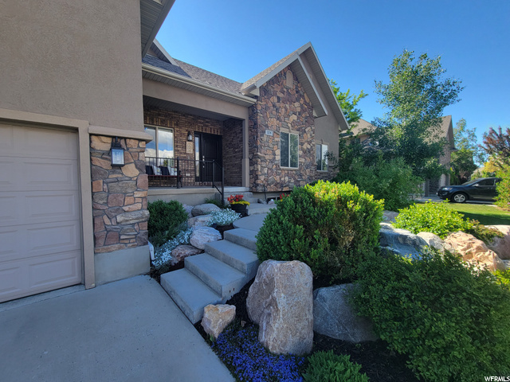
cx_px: 255
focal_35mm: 13
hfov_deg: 106.2
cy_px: 191
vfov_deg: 89.9
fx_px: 192
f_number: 2.2
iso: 50
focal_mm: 2.2
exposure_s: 1/456
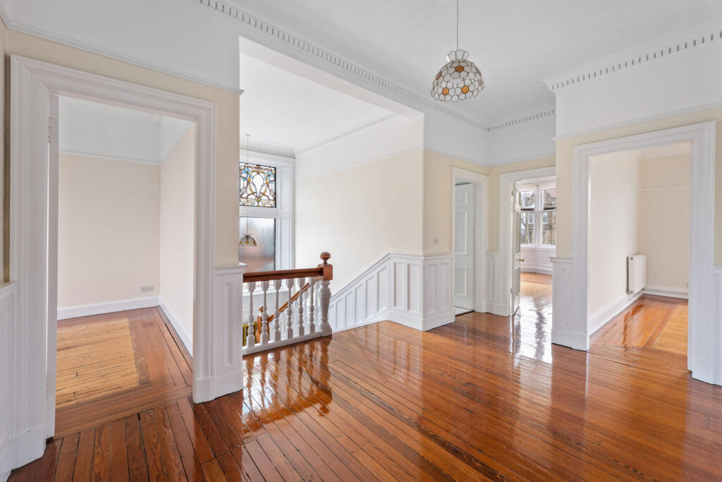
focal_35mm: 14
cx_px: 361
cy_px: 241
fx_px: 281
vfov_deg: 81.2
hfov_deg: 104.2
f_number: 8
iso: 640
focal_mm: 14
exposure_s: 1/6
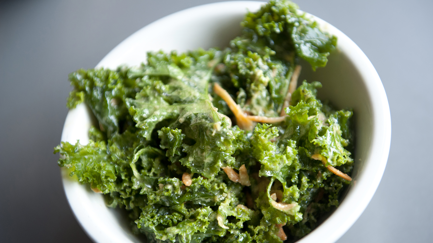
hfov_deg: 28.6
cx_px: 217
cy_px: 135
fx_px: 850
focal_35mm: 74
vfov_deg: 16.3
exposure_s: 1/1250
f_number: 3.5
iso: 1250
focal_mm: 70
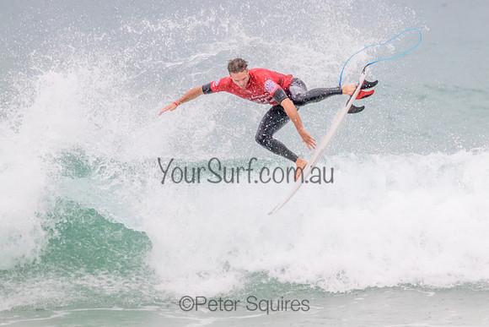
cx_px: 322
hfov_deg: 1.9
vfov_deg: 1.3
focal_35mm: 1069
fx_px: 14521
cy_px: 148
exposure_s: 1/2000
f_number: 11
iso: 5600
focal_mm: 800
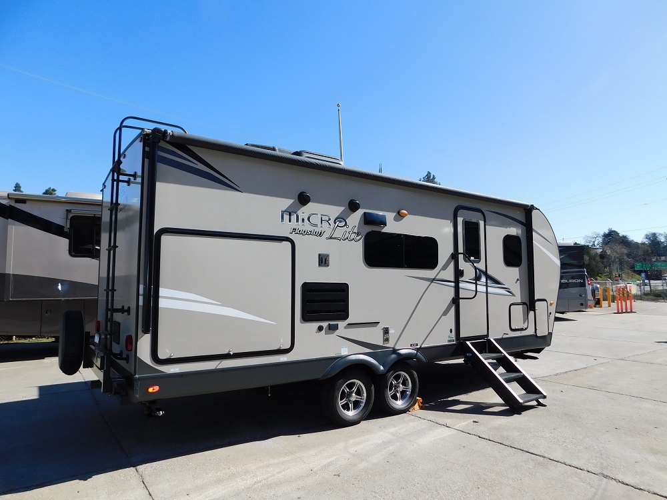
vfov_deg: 58.9
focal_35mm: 23
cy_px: 250
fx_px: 443
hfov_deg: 73.9
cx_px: 334
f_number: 6
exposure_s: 1/400
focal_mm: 4
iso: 125
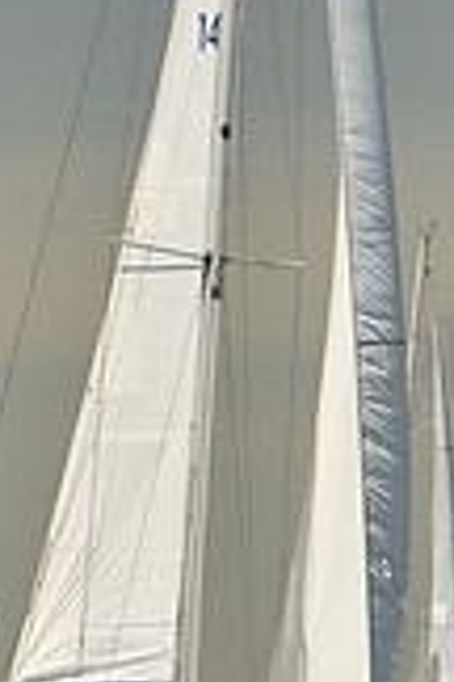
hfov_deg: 2.3
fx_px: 11198
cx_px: 162
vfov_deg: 3.5
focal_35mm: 592
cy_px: 152
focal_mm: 165
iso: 250
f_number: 6.3
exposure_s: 1/800
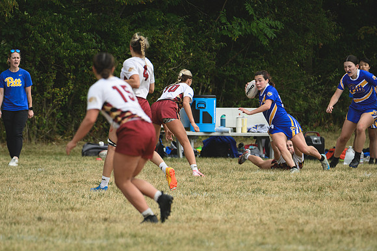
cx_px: 188
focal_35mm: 600
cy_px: 126
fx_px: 6280
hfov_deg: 3.4
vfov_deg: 2.3
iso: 360
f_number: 6
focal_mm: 400
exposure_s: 1/1000
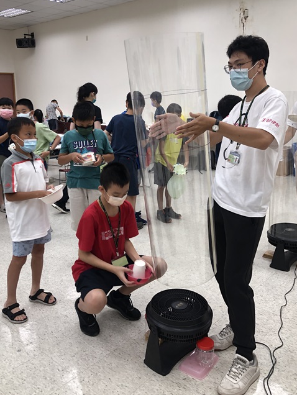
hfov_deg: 43.0
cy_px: 169
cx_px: 145
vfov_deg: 55.1
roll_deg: +0.7
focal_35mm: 33
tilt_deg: -9.3
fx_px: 377
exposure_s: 1/120
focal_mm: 3.99
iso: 64
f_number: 1.8
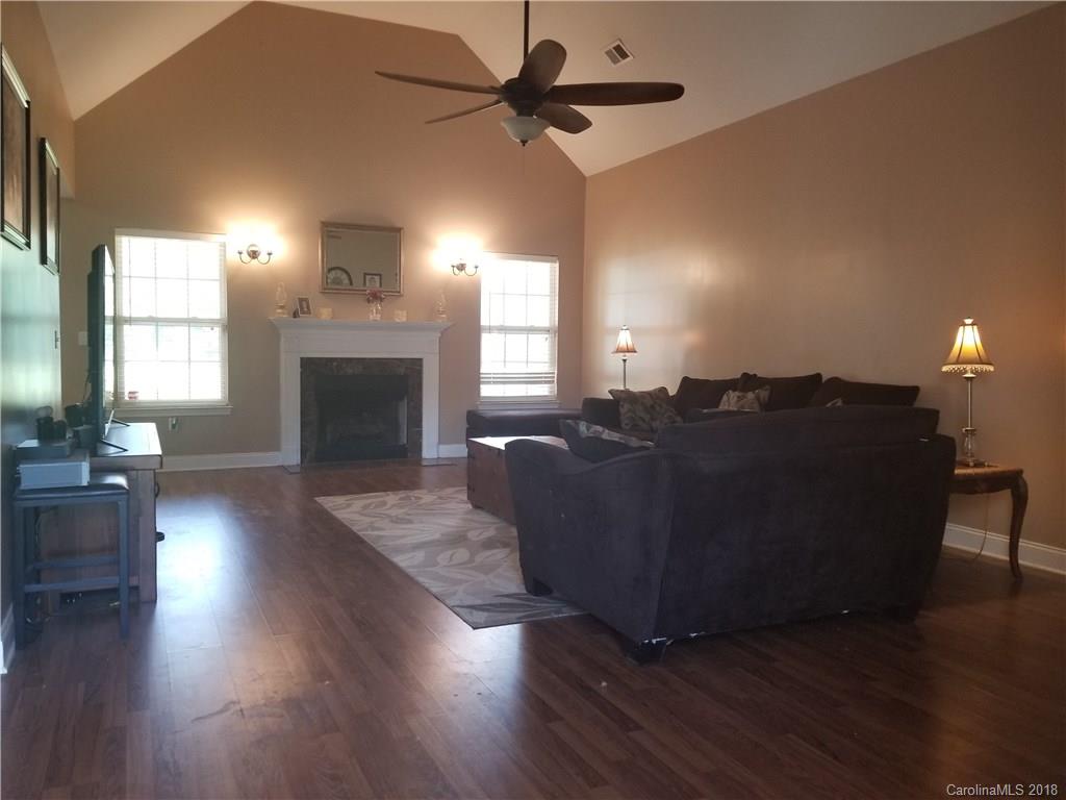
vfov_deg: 53.1
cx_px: 533
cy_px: 400
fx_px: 801
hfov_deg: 67.3
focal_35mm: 26
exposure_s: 1/60
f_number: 1.7
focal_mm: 4.25
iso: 160
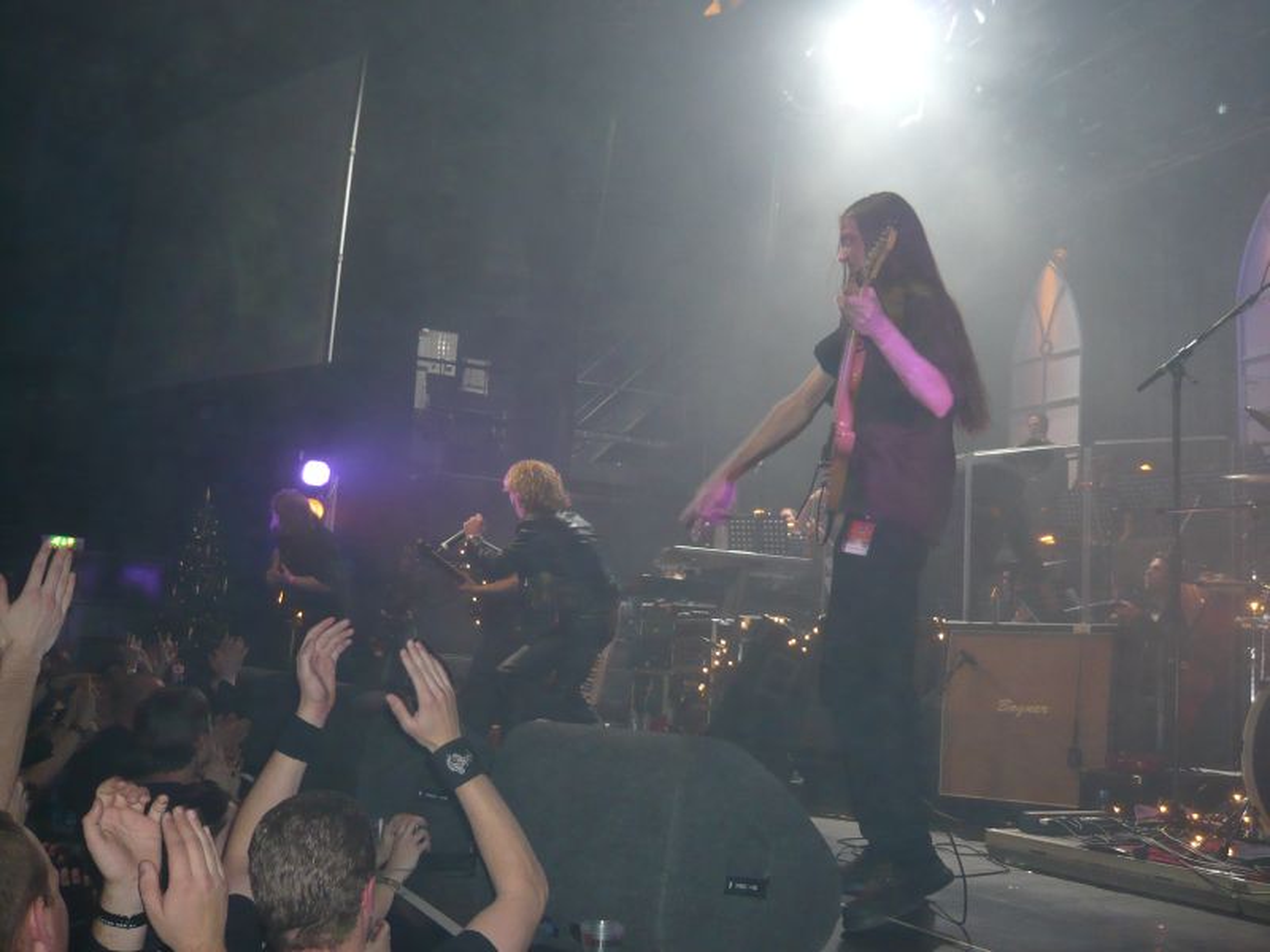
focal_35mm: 34
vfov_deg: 41.8
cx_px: 635
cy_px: 476
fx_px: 1247
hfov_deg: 54.0
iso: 200
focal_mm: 5.5
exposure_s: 1/30
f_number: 3.1
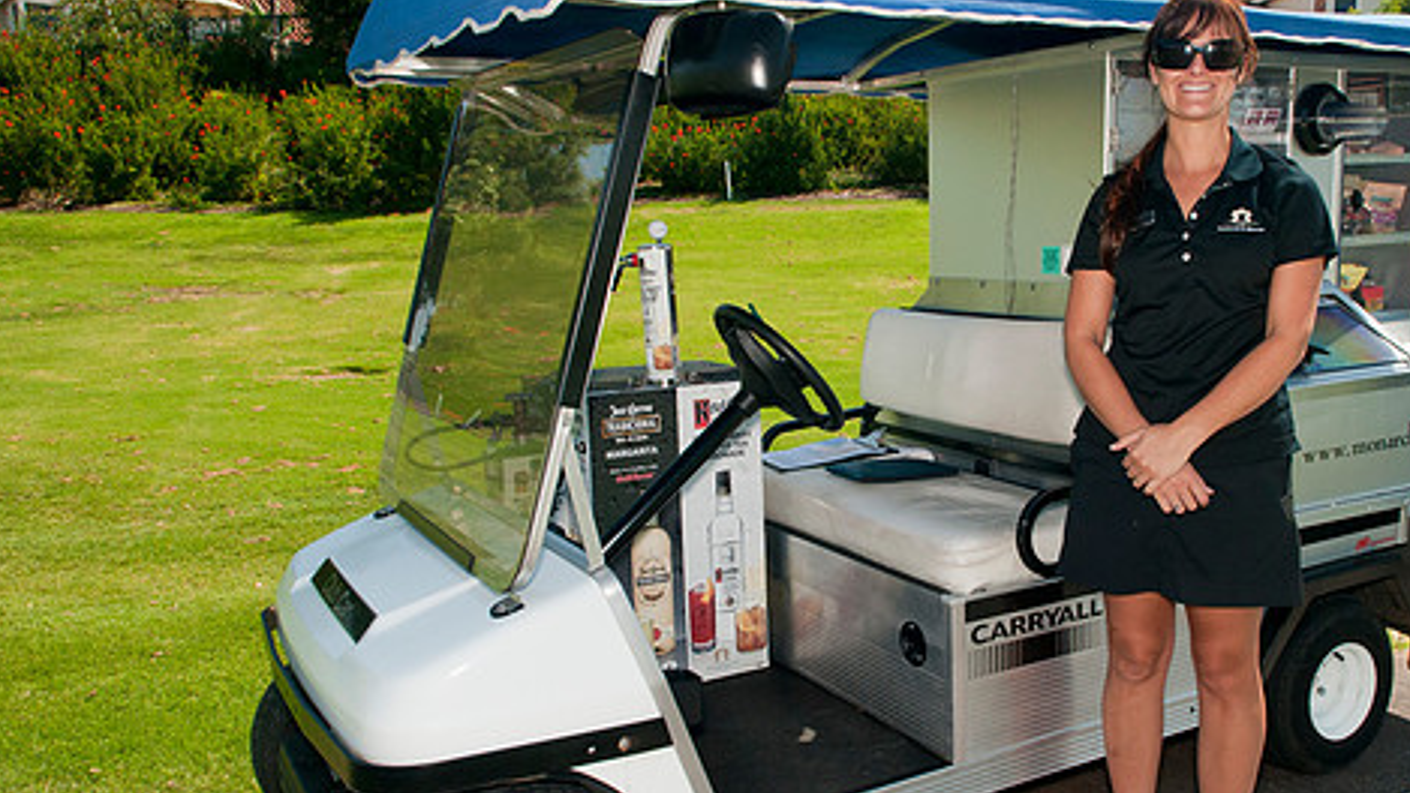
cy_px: 416
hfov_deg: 58.9
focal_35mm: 33
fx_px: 1234
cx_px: 854
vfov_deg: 35.6
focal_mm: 17
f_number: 8
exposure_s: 1/250
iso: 400
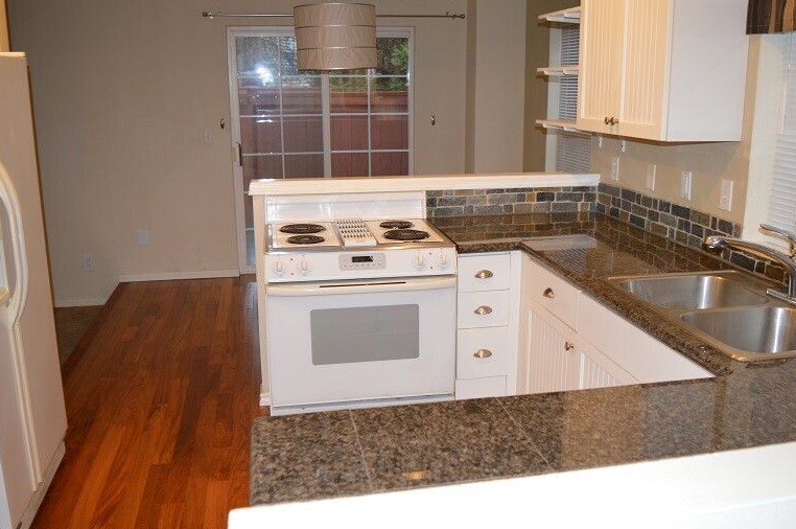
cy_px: 274
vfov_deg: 41.0
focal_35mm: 32
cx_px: 417
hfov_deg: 58.8
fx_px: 707
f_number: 3.5
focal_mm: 18
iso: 560
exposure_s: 1/60
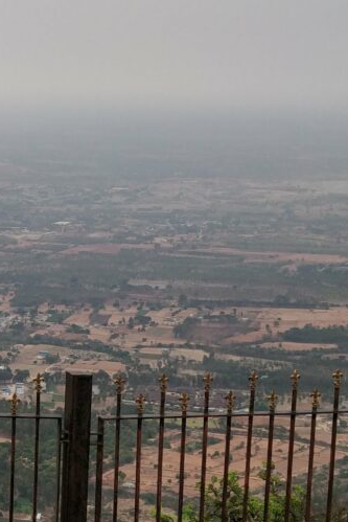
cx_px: -248
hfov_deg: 15.1
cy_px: 301
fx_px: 1159
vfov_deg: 25.3
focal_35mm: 80
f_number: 1.7
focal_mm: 4.1
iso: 125
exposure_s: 1/840
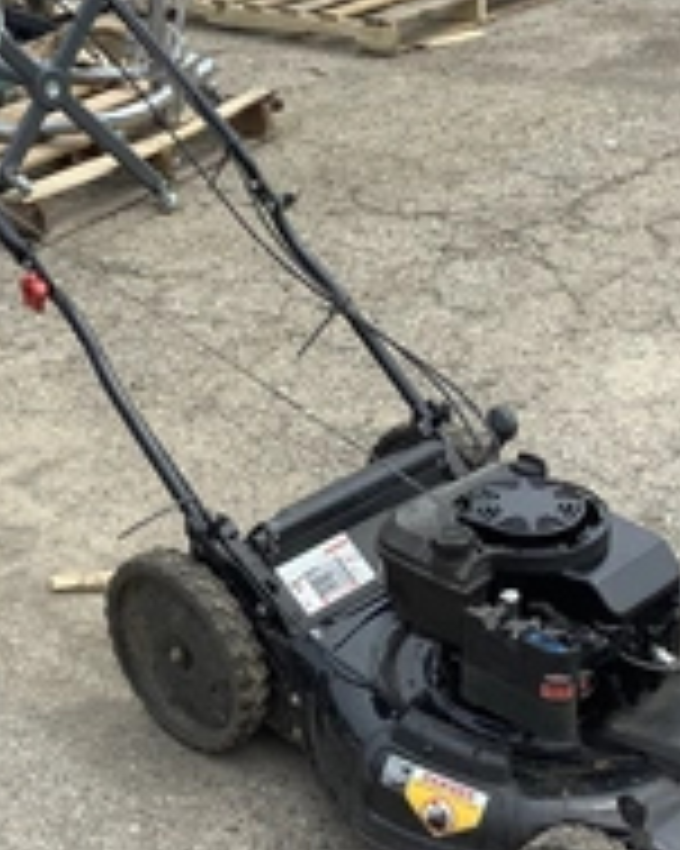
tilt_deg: -26.3
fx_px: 1611
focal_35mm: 64
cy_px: 427
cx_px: 365
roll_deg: +2.8
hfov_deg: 23.8
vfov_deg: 29.6
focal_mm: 3.3
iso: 25
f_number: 2.4
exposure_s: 1/840
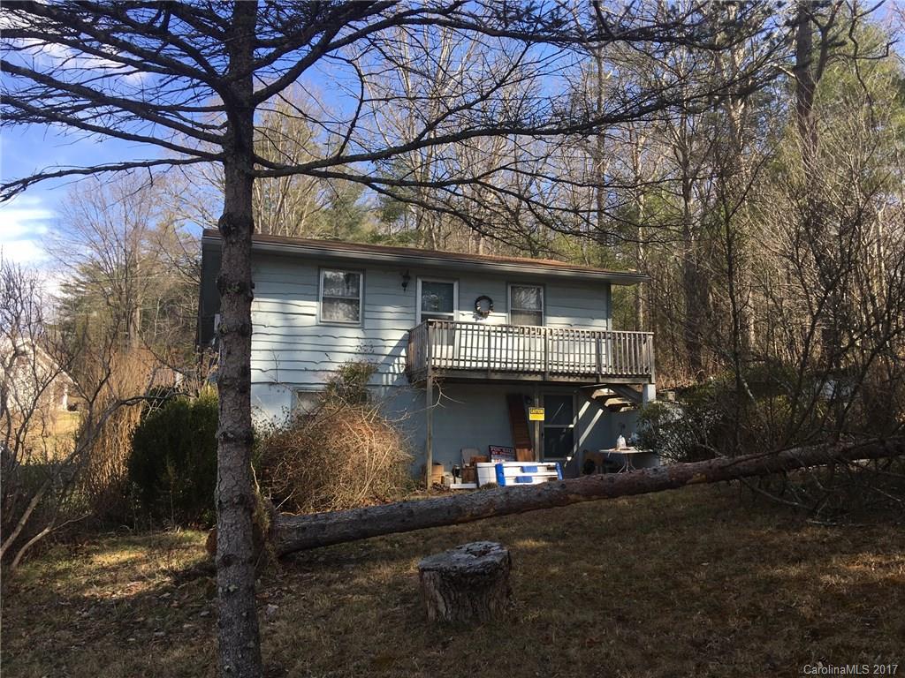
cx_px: 452
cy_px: 339
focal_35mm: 29
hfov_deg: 61.7
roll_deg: -0.9
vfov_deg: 48.2
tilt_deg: +9.2
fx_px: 758
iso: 25
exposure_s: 1/545
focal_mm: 4.15
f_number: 2.2
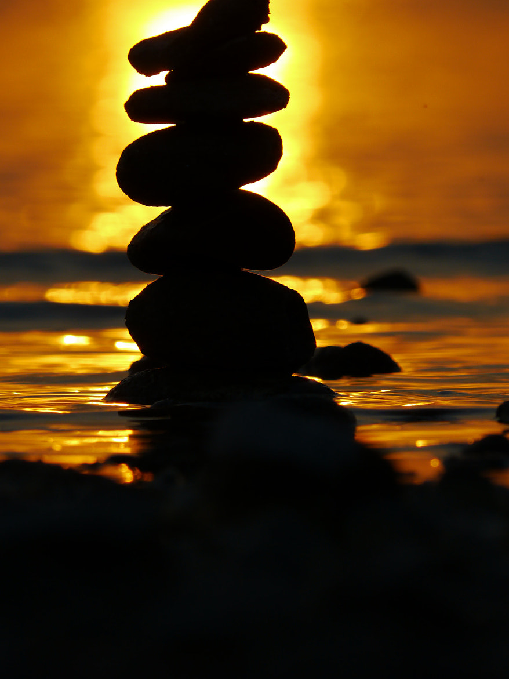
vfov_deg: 2.4
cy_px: 344
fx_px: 16080
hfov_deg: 1.8
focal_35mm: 820
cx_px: 227
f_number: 8
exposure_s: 1/500
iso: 160
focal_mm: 300
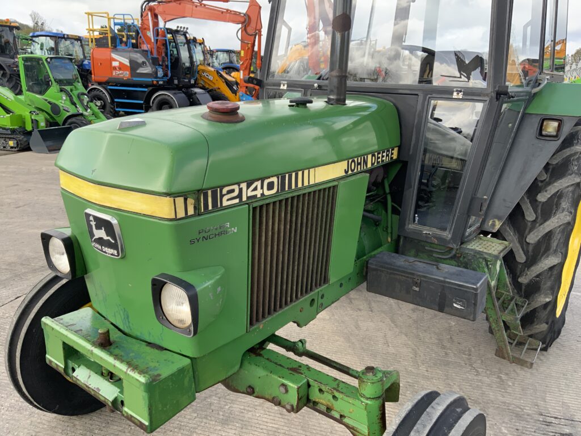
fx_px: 487
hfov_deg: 61.7
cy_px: 218
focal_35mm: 29
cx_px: 290
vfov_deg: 48.2
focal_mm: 3
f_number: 1.8
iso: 16
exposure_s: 1/346
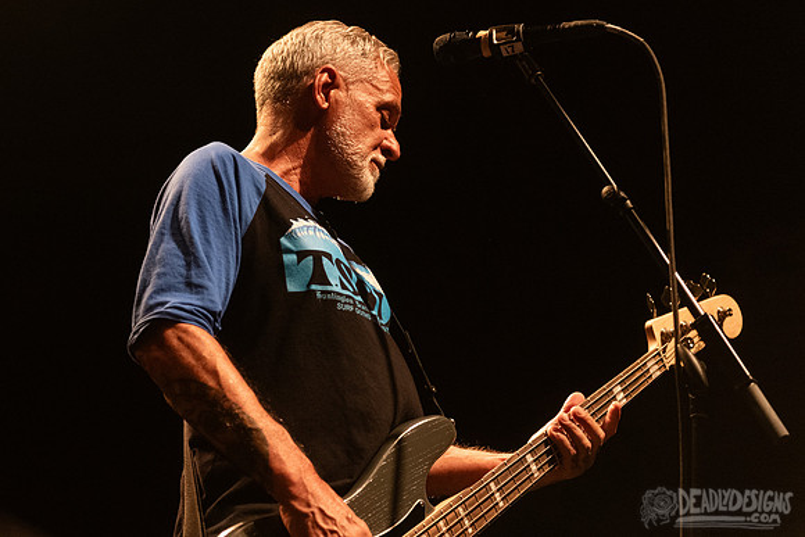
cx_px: 286
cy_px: 231
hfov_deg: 22.5
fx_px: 2019
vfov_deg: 15.2
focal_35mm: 90
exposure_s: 1/125
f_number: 3.2
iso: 3200
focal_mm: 70
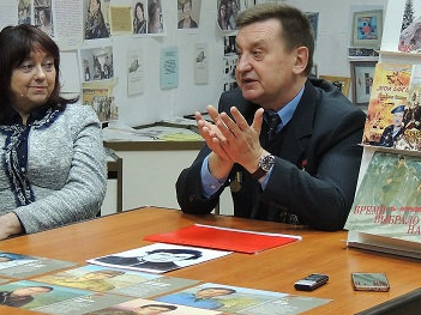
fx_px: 1495
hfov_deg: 16.0
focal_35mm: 123
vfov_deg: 12.0
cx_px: 197
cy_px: 127
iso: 560
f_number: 3.9
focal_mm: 13.3
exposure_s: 1/25
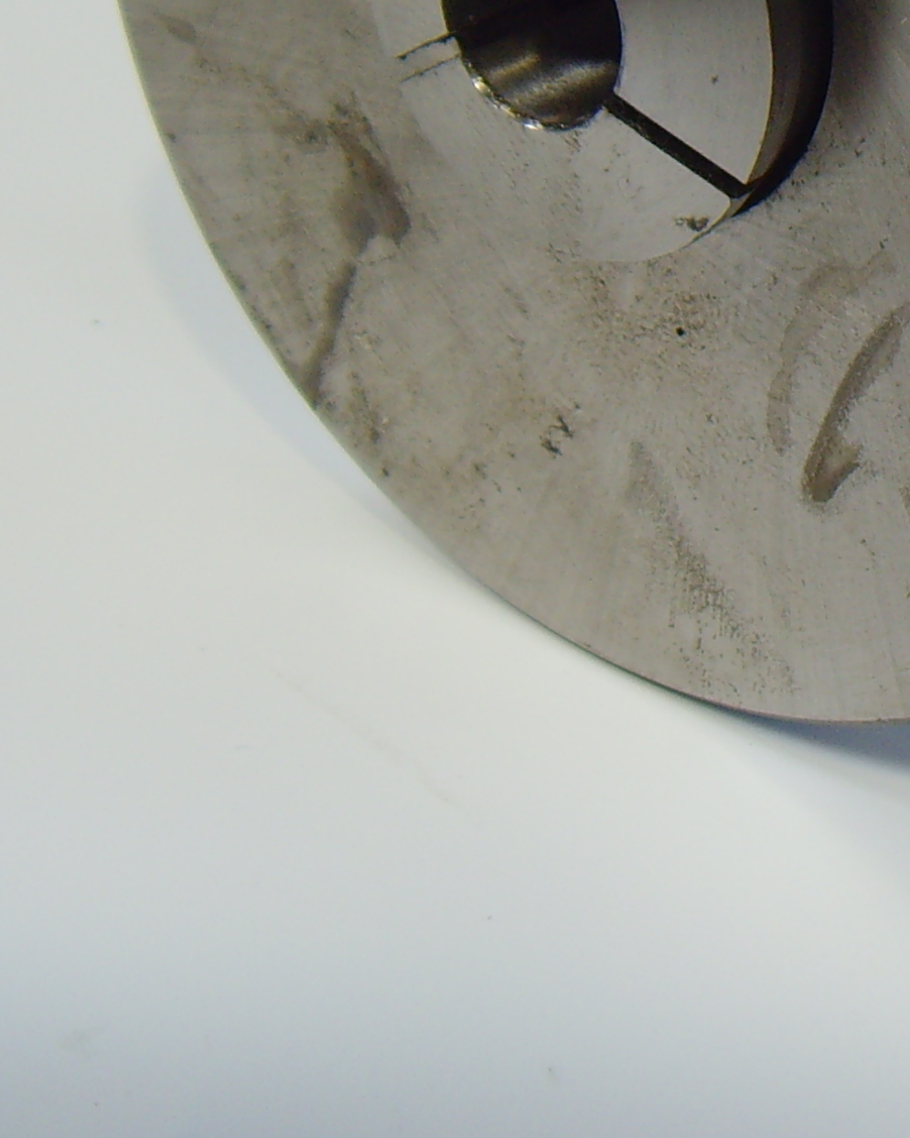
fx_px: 3165
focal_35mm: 94
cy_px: 112
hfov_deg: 16.0
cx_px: 915
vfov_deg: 20.0
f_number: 3.5
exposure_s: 1/90
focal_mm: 6.6
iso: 80
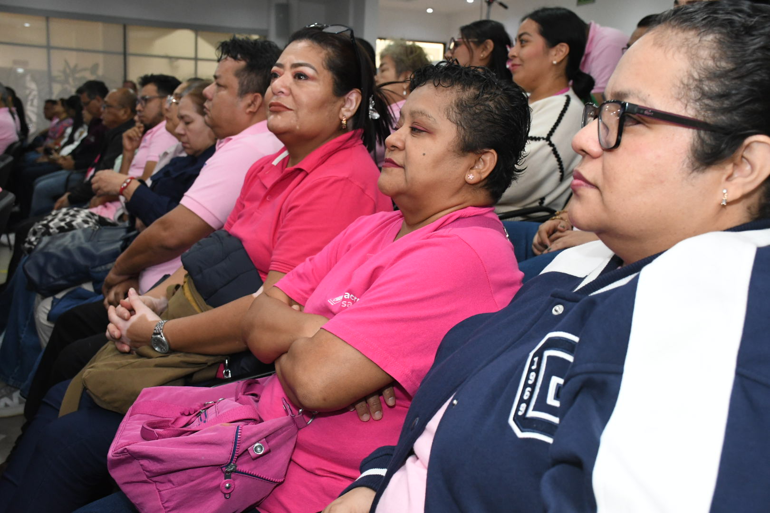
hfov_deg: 48.5
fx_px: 855
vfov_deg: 33.4
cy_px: 256
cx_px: 385
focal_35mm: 40
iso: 2500
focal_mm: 27
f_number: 7.1
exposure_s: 1/100
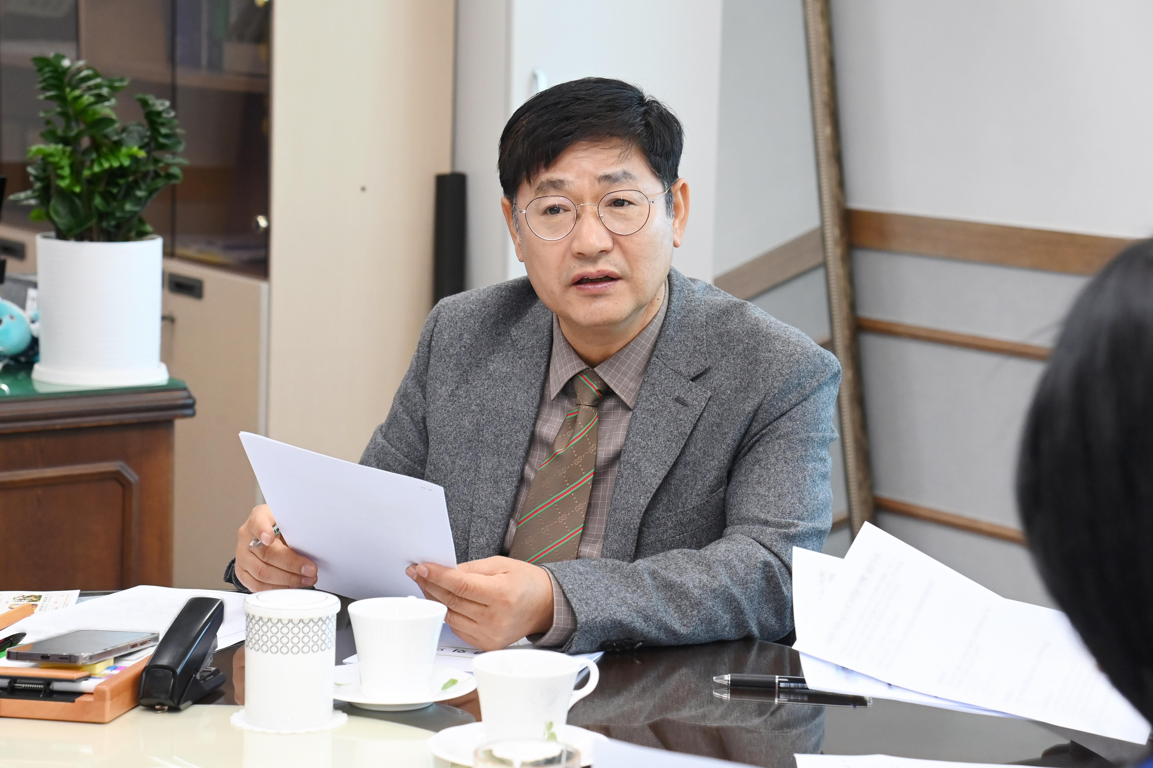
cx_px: 576
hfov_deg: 23.9
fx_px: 2722
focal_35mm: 85
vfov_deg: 16.1
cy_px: 384
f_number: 6.3
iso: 2500
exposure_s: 1/250
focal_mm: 85
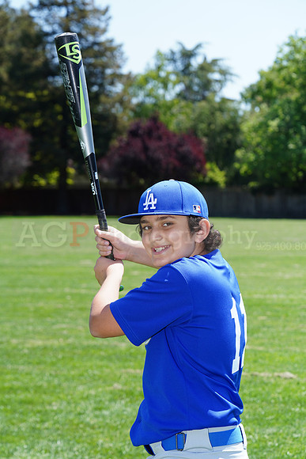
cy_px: 230
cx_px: 153
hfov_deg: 10.7
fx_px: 1631
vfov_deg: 16.0
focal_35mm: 128
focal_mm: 128
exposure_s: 1/200
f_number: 9
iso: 200
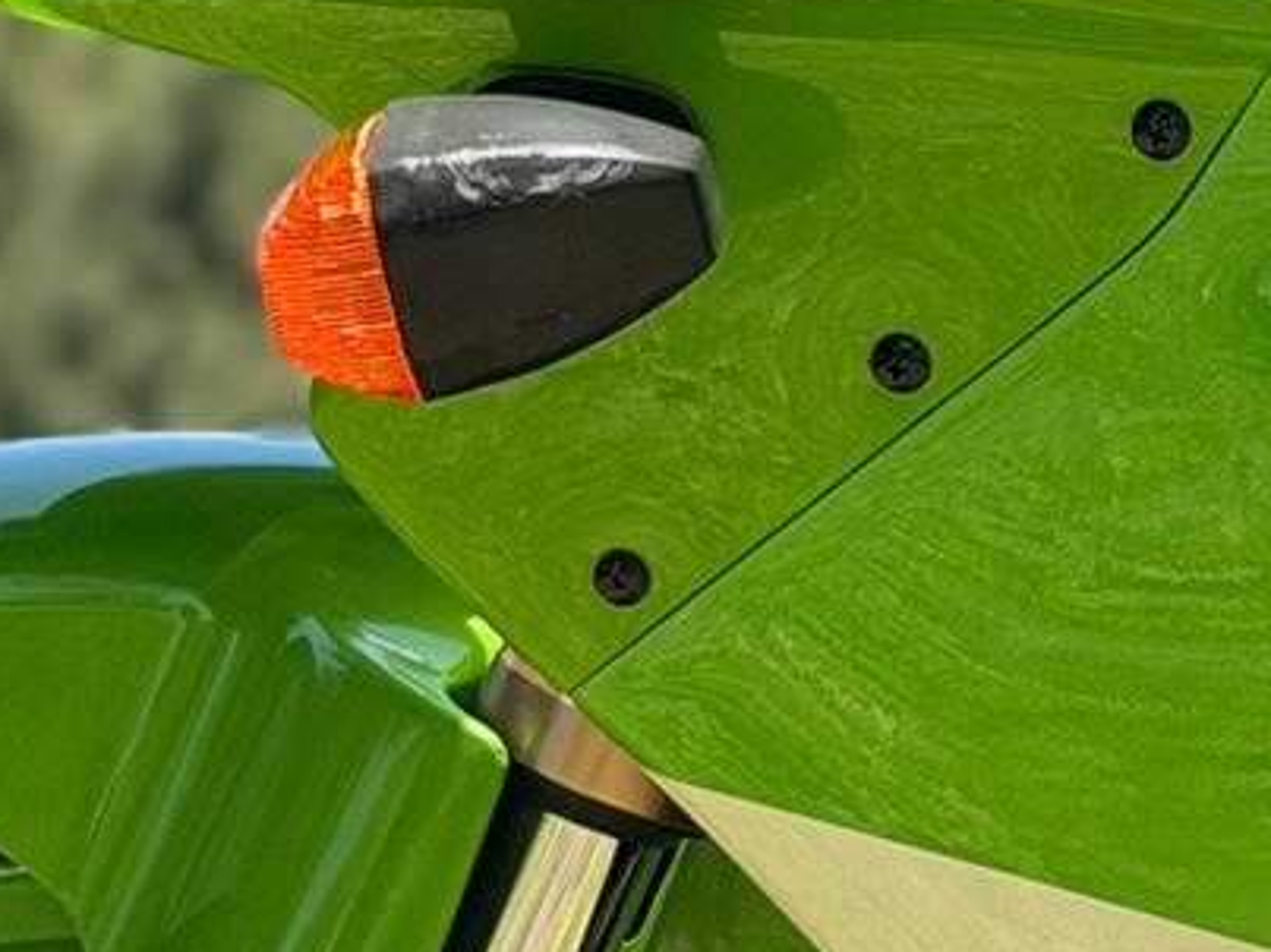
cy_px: 813
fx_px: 8956
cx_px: 1902
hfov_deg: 8.0
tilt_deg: +0.3
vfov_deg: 6.1
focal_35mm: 244
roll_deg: +1.1
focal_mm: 6.76
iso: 100
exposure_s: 1/2208
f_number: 1.78
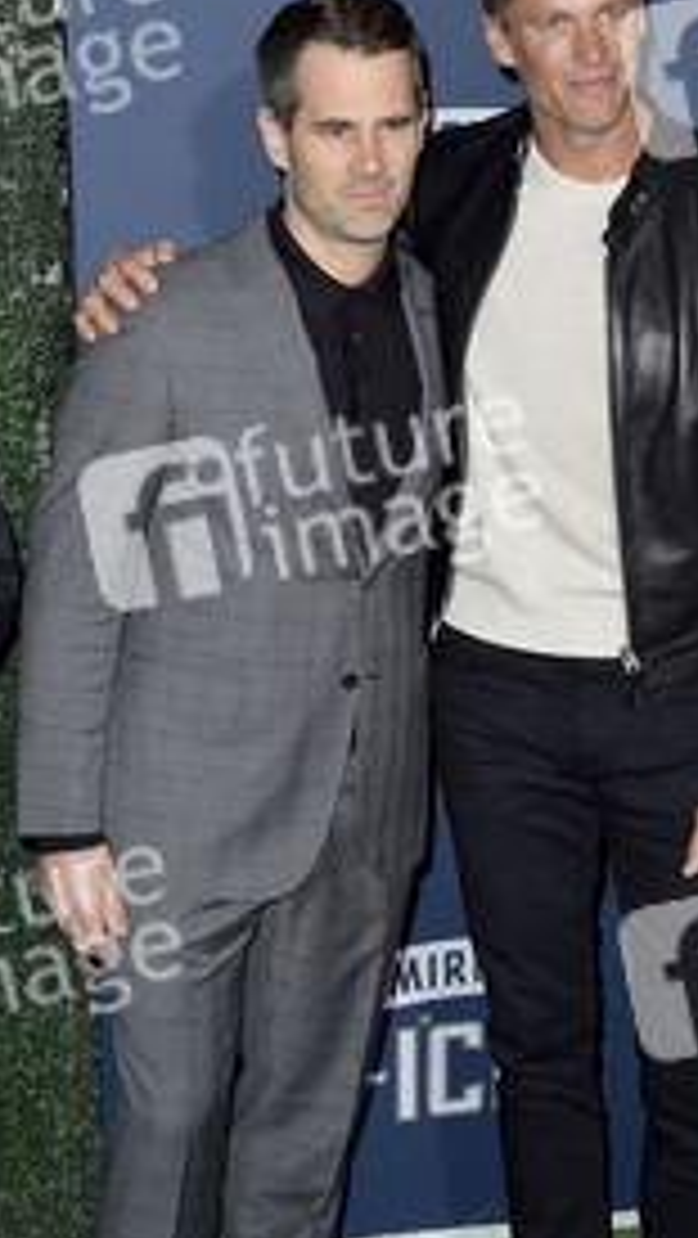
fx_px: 2103
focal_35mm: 64
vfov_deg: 32.7
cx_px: 444
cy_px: 729
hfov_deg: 18.8
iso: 500
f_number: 6.3
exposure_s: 1/250
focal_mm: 42
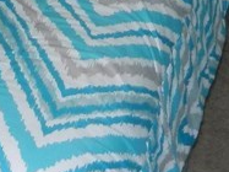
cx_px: -100
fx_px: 906
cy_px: -235
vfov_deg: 9.6
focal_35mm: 137
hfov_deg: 13.7
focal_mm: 4.5
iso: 200
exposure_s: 1/30
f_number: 3.5
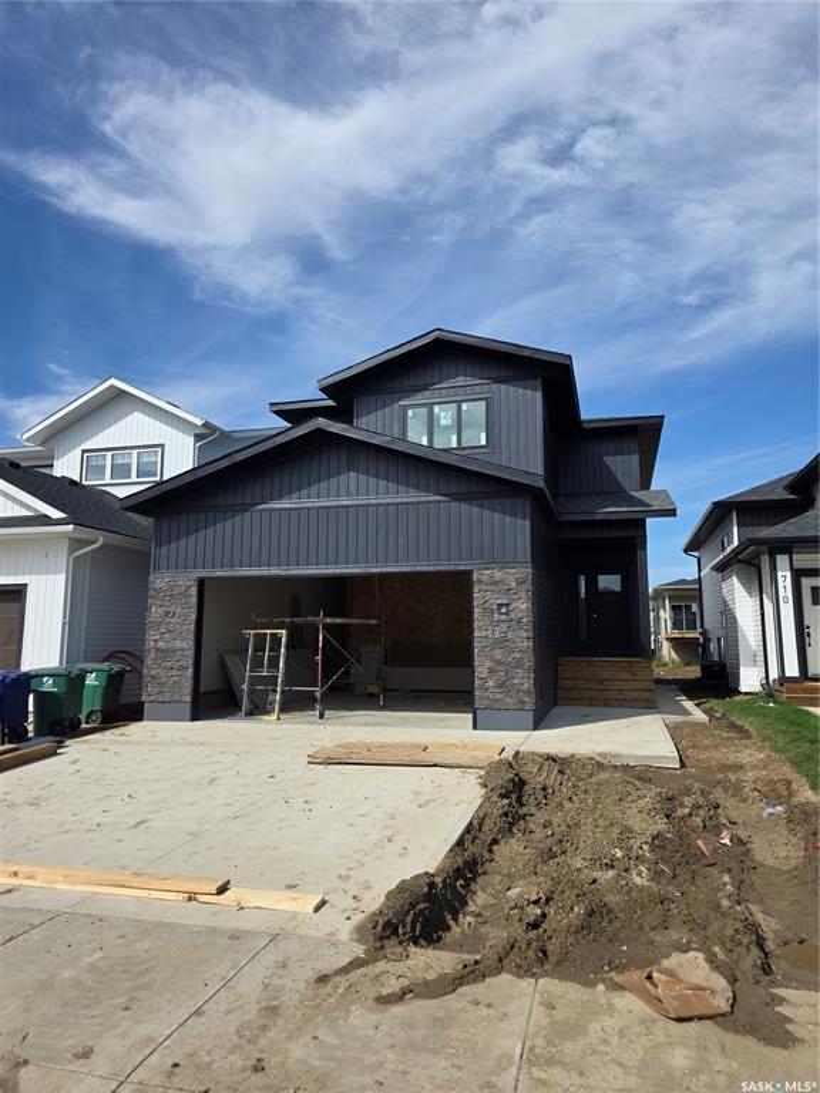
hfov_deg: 58.9
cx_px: 410
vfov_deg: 73.9
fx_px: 726
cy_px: 546
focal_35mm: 23
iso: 80
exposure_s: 1/7333
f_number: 1.7
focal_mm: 6.3
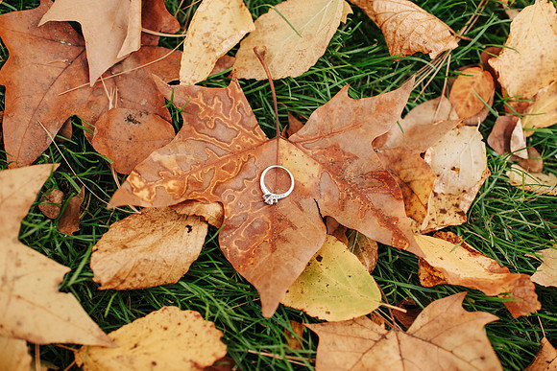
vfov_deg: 36.7
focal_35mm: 36
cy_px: 192
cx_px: 278
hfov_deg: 52.8
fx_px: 561
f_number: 3.2
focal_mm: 35
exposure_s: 1/250
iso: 800
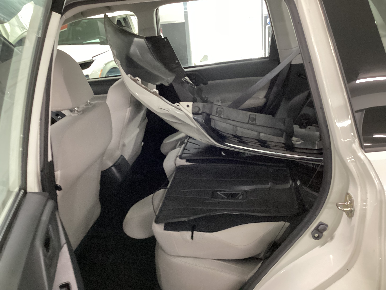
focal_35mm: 31
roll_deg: +3.2
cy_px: 145
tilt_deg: -23.7
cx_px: 193
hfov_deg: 58.4
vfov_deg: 45.4
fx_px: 346
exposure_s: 1/30
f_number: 2.4
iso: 400
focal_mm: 3.3
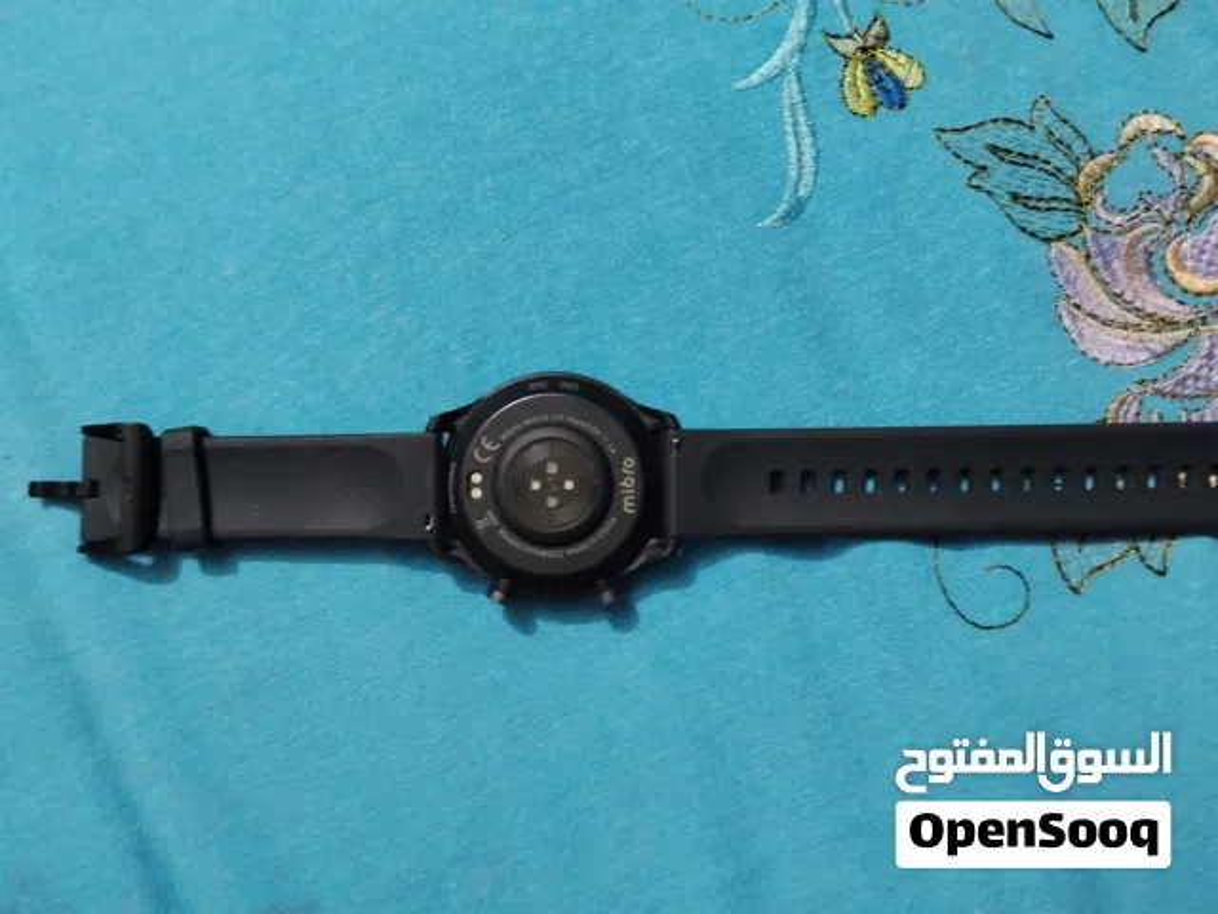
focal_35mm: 29
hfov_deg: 61.7
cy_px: 457
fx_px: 1020
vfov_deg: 48.2
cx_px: 609
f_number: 1.8
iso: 500
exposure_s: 1/33
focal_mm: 4.22
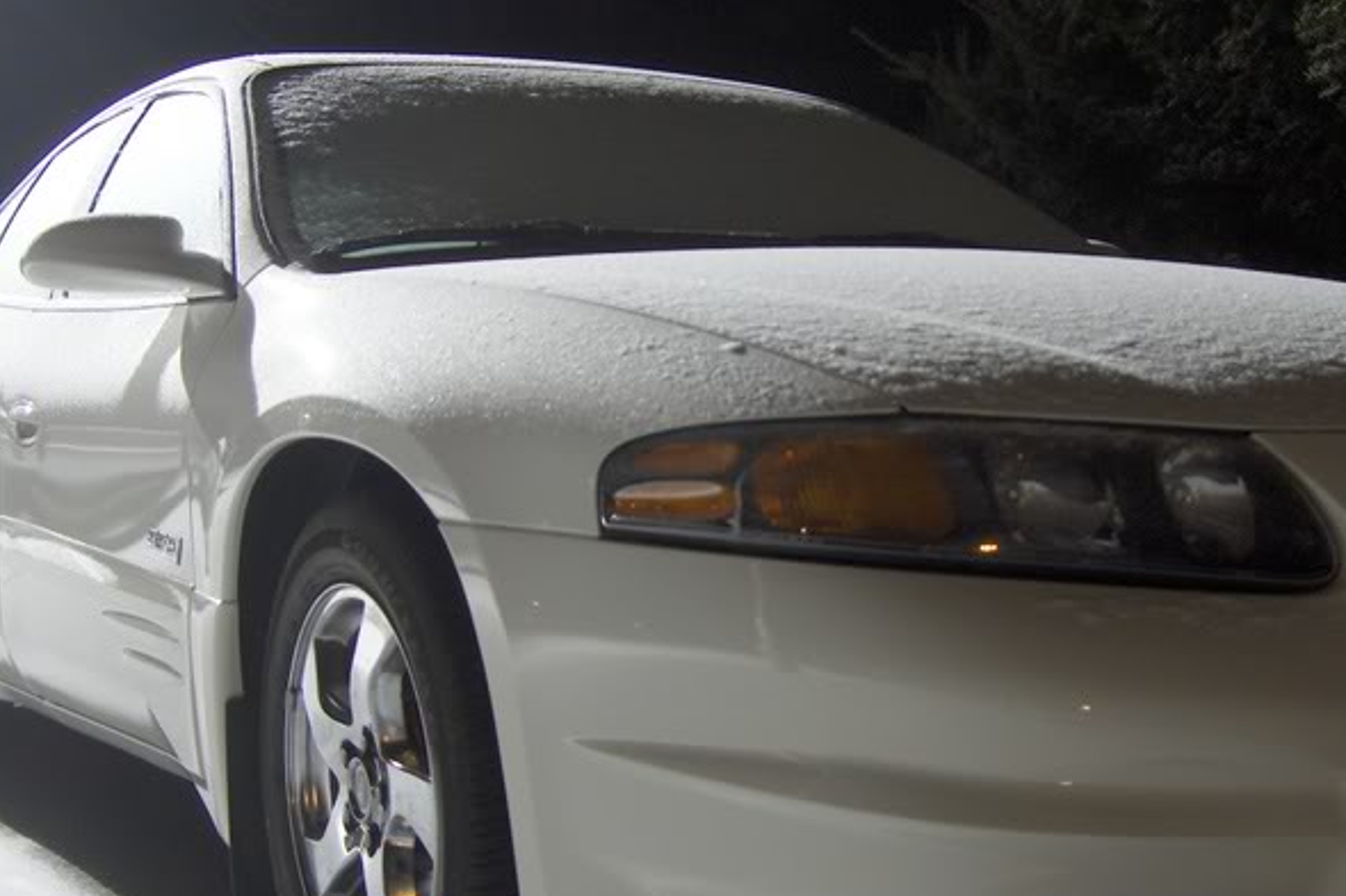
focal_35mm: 55
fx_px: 2056
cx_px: 779
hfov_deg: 36.2
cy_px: 447
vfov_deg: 24.6
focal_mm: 8
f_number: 2.8
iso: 100
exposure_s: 1.14
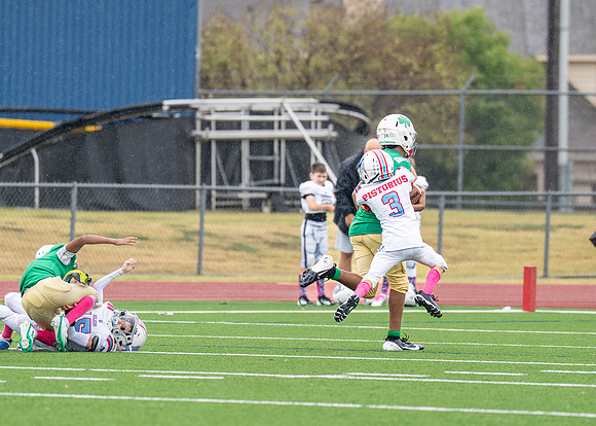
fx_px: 8039
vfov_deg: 3.0
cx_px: 321
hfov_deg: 4.2
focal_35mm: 475
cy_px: 220
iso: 400
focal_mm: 200
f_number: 2.8
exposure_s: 1/1000
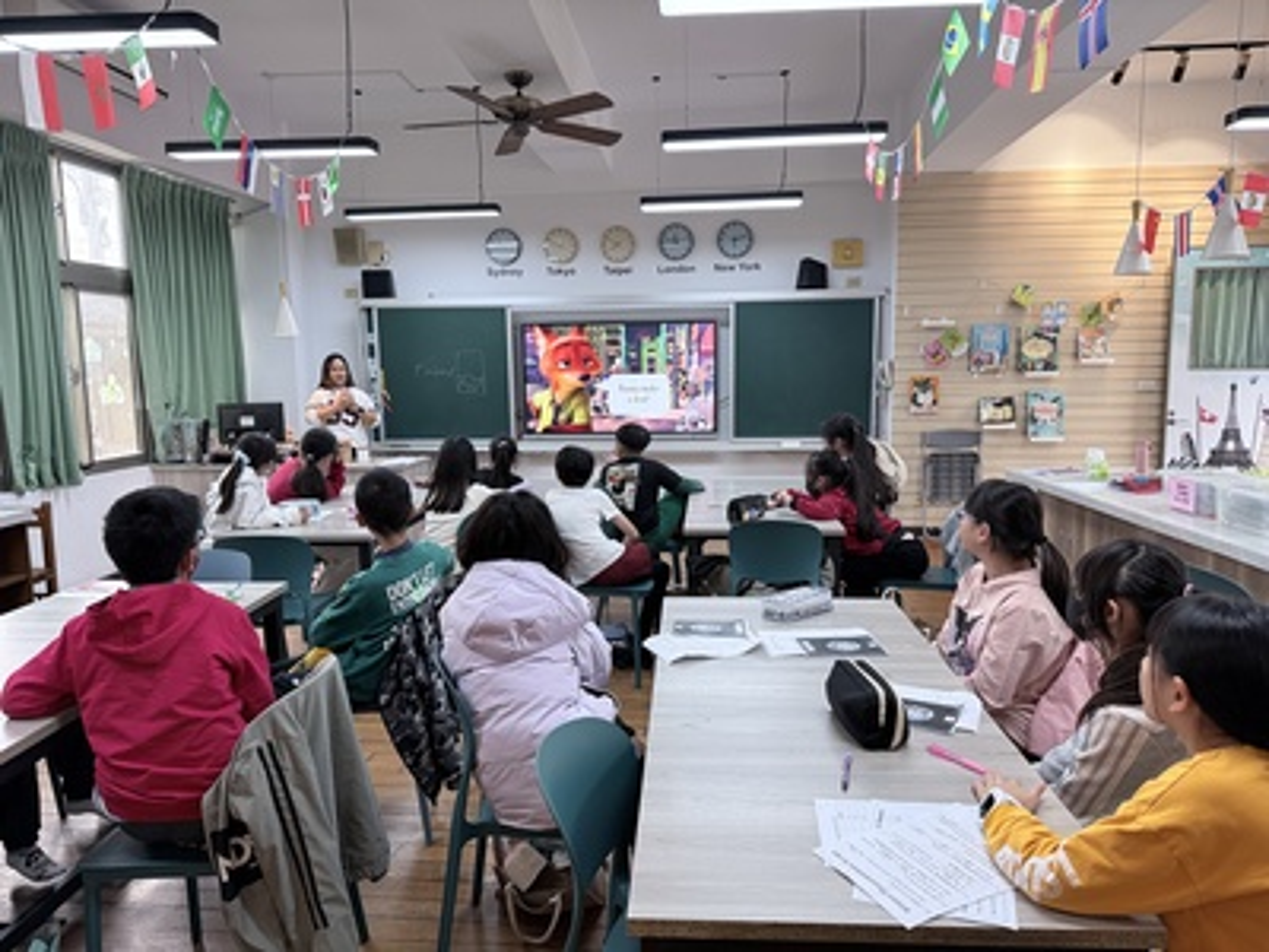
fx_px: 880
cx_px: 634
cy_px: 476
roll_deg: +0.8
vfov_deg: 56.8
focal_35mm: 24
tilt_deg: -6.9
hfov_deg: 71.6
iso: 400
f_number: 1.78
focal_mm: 6.76
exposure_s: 1/180
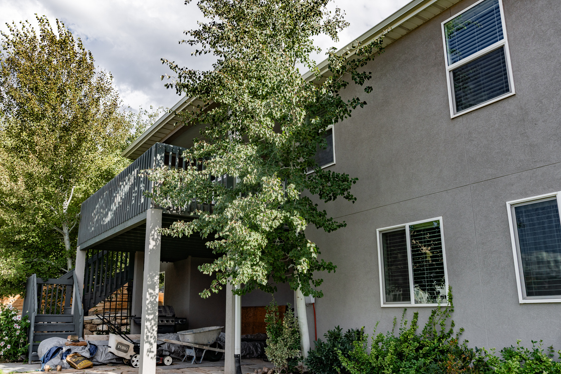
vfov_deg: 42.3
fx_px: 483
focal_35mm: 31
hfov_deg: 60.1
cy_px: 199
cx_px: 243
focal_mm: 24
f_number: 4.5
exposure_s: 1/1000
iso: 200
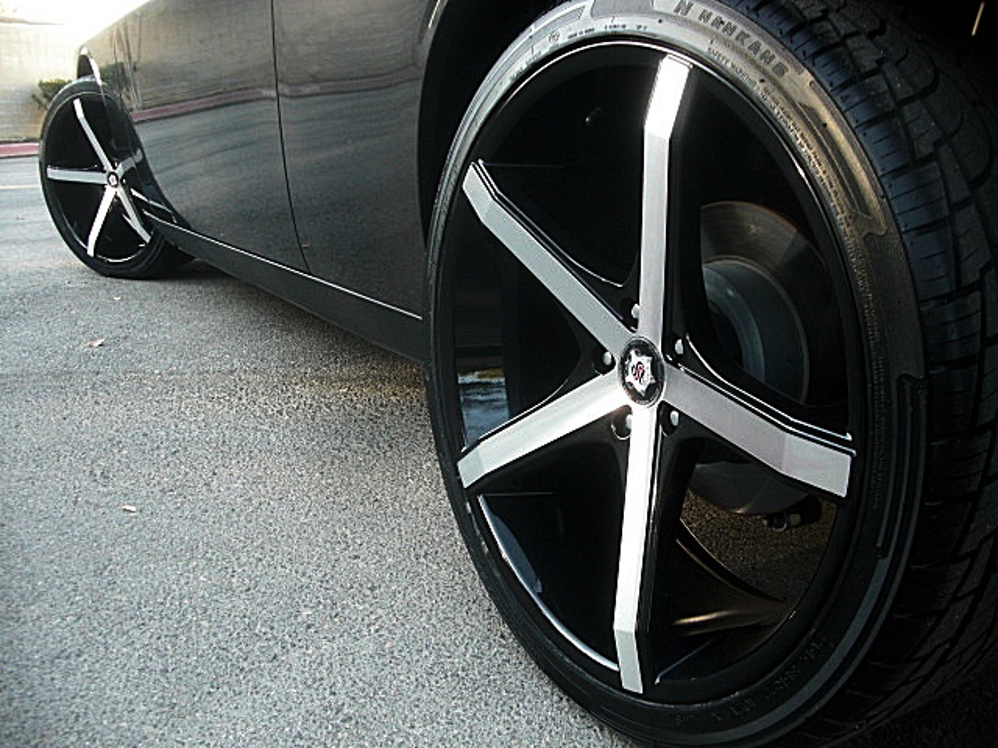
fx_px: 1038
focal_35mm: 36
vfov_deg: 39.7
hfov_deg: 51.4
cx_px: 499
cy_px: 374
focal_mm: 6.3
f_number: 2.8
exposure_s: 1/100
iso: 200
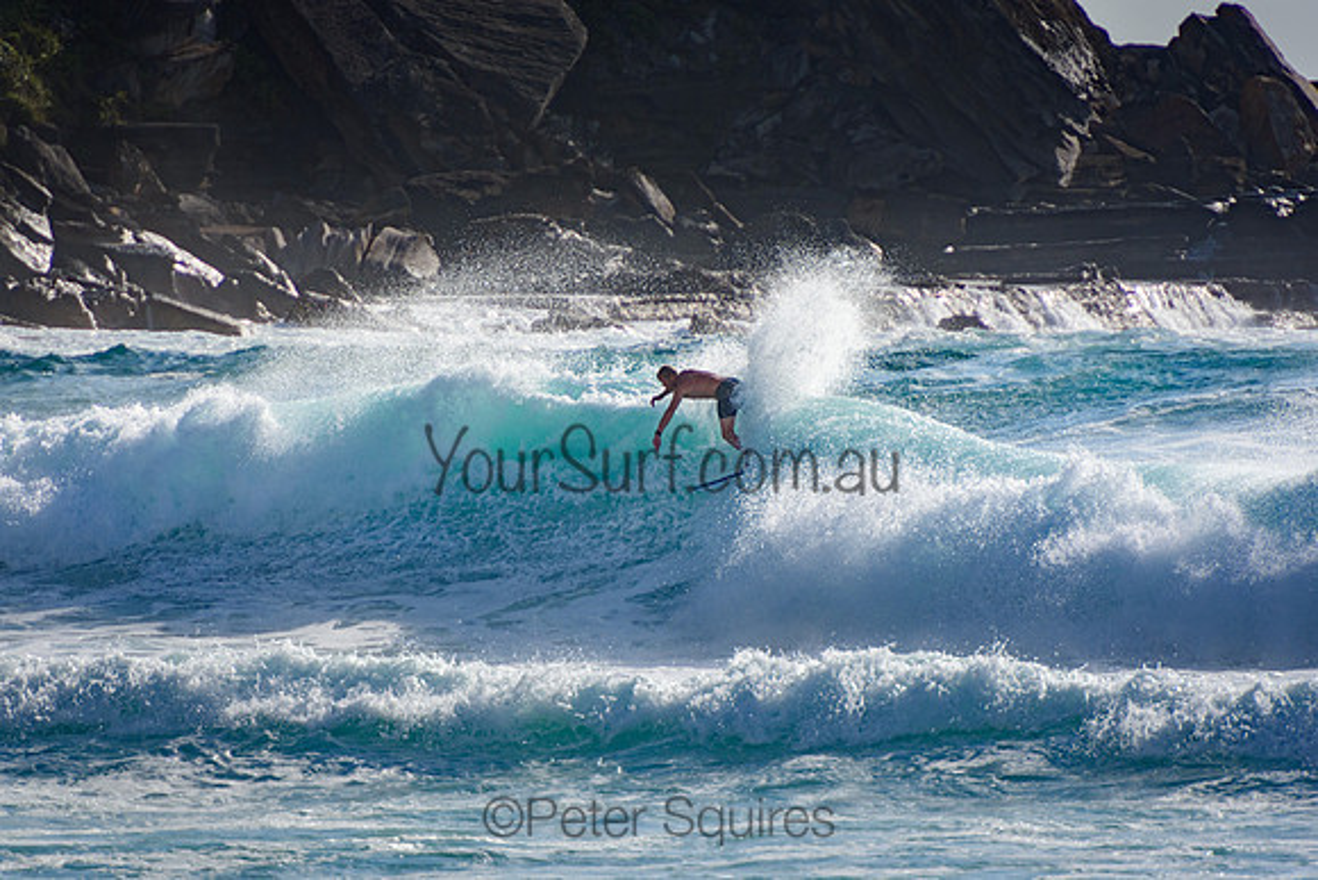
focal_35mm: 600
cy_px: 440
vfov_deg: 2.3
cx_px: 659
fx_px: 21971
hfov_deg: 3.4
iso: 250
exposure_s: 1/2000
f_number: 5.6
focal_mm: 400
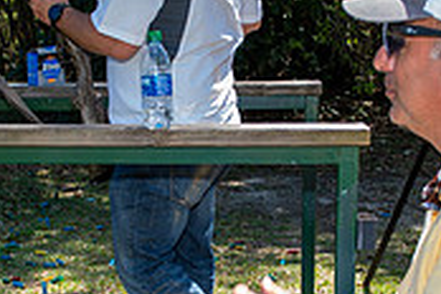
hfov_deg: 25.4
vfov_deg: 17.0
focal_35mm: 80
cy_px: 220
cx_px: 215
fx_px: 980
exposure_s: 1/160
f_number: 4.5
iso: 50
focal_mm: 24
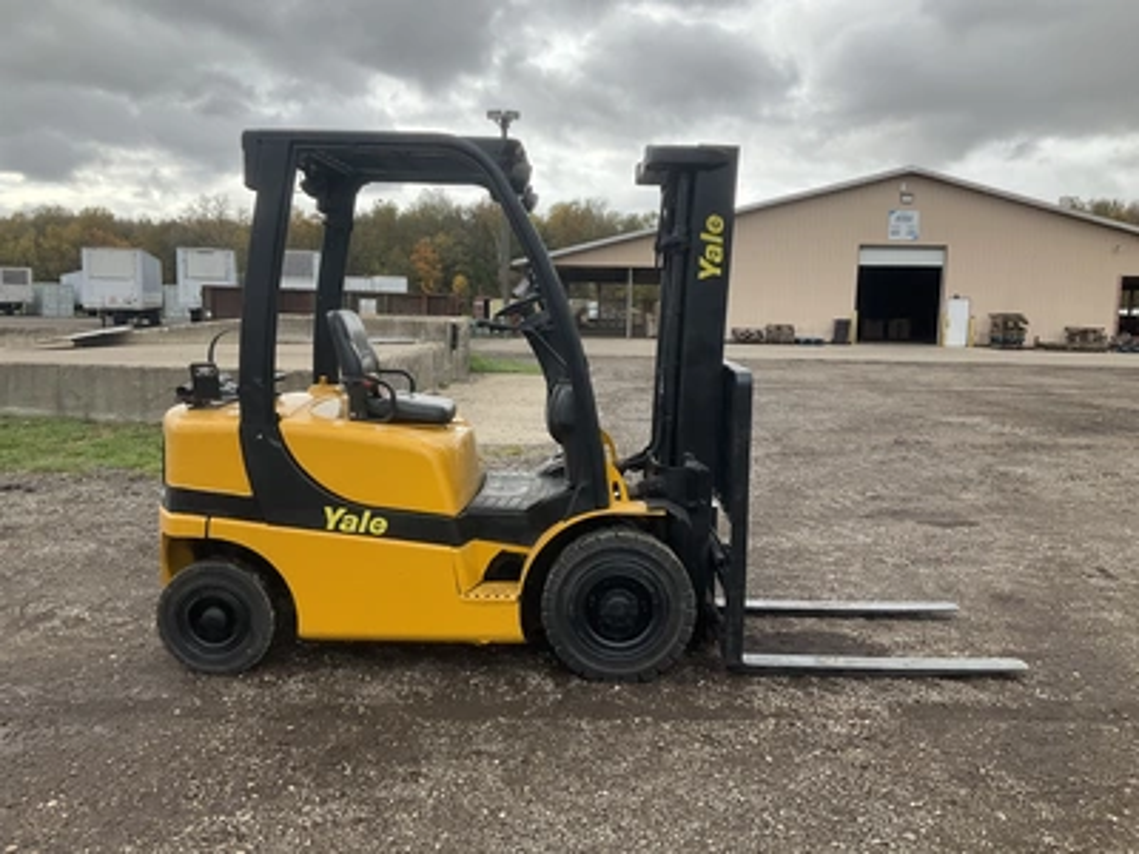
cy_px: 427
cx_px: 570
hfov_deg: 61.7
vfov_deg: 48.2
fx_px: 954
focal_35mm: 29
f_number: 1.8
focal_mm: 3
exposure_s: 1/504
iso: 25
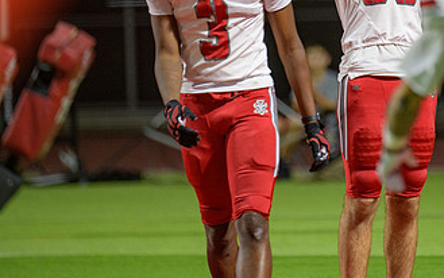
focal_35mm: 485
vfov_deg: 2.7
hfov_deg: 4.3
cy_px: 67
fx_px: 5872
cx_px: 377
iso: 2000
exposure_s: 1/250
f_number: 2.8
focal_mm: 270
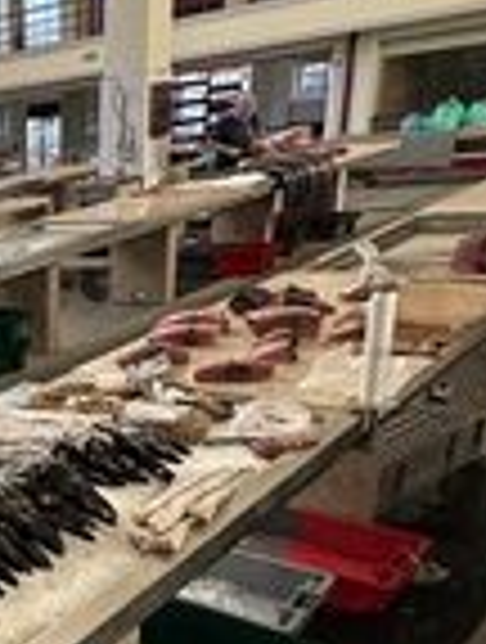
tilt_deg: -20.4
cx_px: -266
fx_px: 820
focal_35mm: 44
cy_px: 441
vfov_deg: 42.1
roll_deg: +8.2
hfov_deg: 24.6
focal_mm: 2.22
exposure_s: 1/100
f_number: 2.2
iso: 160
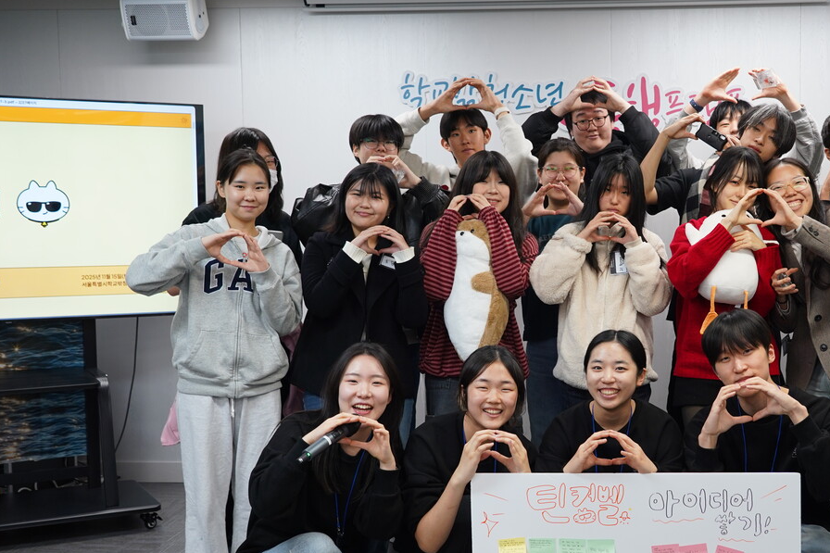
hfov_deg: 39.0
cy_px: 322
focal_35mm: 50
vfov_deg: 26.9
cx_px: 575
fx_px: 1152
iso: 640
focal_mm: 35
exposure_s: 1/60
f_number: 4.5
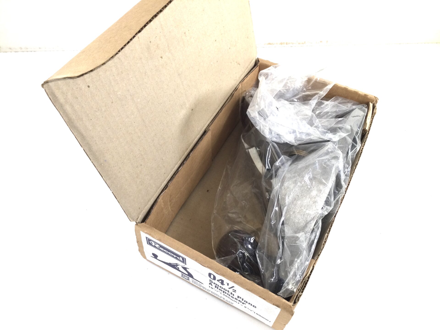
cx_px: 220
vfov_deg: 45.4
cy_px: 165
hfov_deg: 58.4
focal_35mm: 31
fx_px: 394
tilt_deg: -54.2
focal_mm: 3.3
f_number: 2.4
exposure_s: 1/100
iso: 40
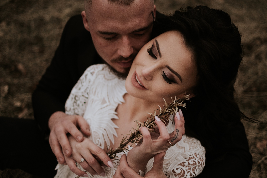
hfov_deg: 37.5
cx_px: 134
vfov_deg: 25.5
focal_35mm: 53
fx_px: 393
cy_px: 89
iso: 320
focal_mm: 35
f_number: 1.4
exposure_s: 1/16000
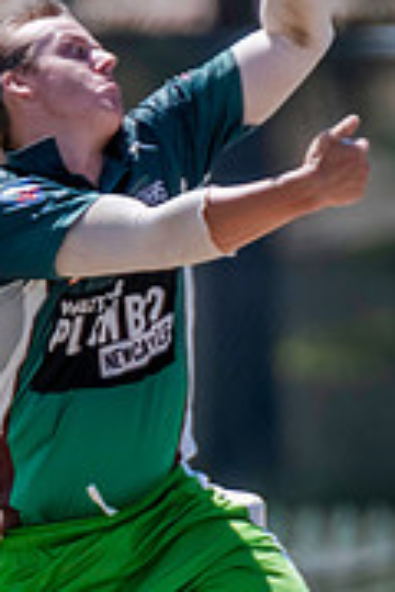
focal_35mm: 2570
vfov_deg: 0.8
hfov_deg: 0.5
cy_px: 581
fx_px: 42295
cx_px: -250
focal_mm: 600
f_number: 5.6
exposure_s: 1/2500
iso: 800
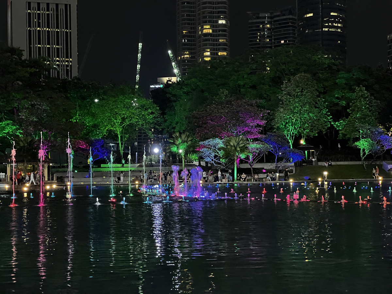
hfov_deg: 25.3
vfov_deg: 19.1
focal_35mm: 77
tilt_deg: +2.2
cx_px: 196
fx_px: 872
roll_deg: +1.0
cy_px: 147
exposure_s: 1/25
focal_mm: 9
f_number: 2.8
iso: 1600
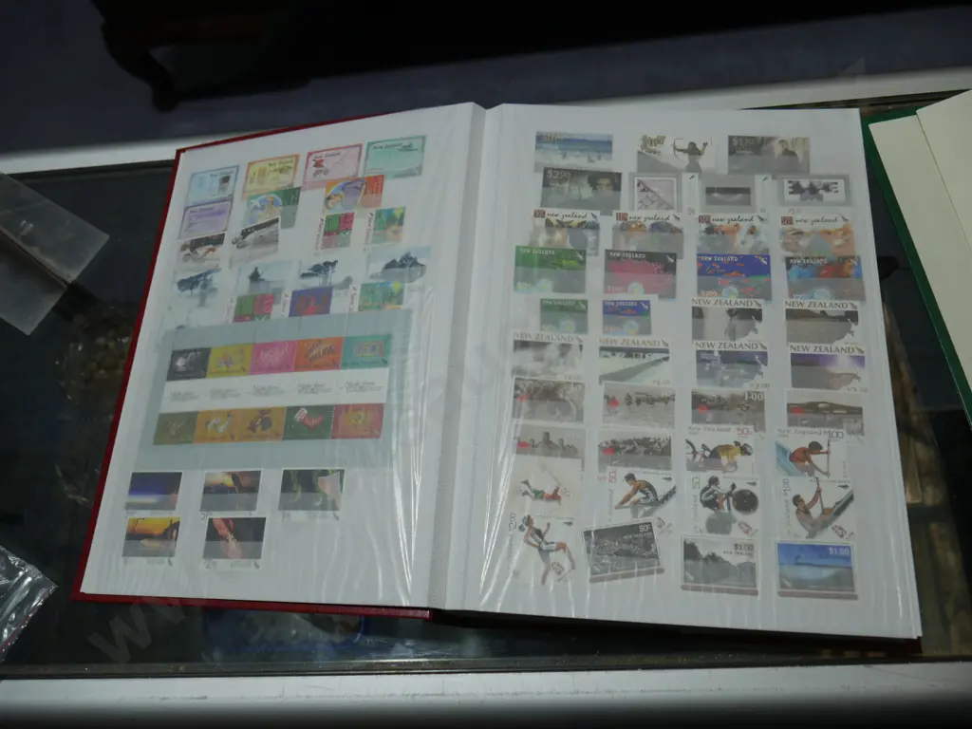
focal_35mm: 28
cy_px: 364
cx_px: 486
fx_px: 786
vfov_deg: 49.7
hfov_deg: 63.4
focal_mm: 14
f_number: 4.5
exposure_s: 1/200
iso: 200
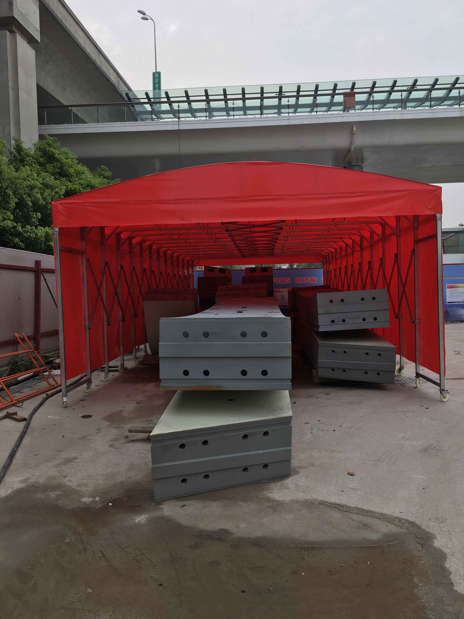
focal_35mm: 30
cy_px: 308
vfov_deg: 60.0
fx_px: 536
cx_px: 234
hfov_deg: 46.8
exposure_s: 1/370
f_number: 2.2
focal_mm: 4.15
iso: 25
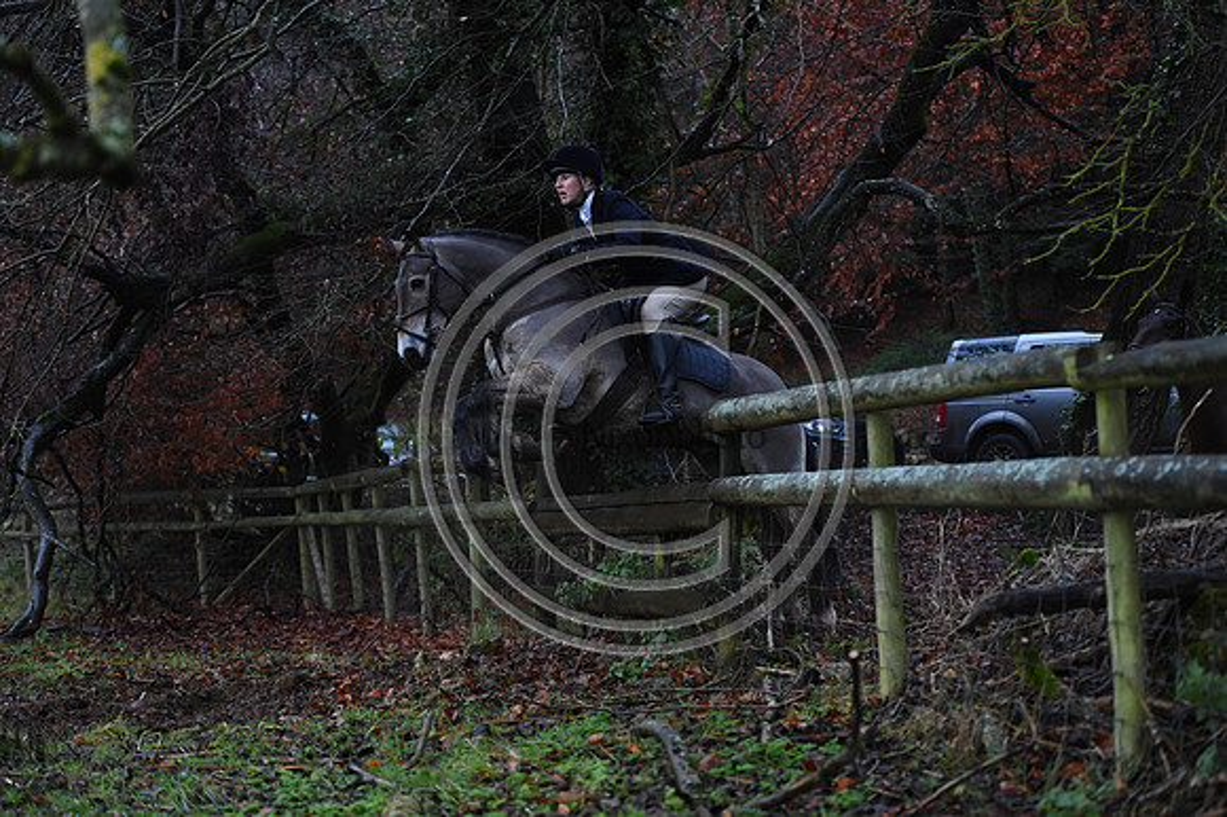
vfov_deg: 19.4
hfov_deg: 28.9
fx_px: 2384
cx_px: 614
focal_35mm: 70
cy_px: 408
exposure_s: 1/800
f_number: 3.2
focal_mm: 70
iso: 3200
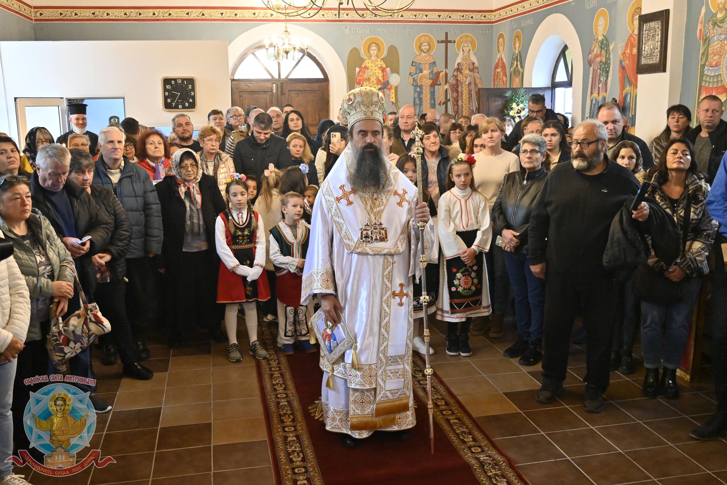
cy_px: 242
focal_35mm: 36
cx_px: 364
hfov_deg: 53.1
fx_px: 727
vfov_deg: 36.9
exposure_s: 1/160
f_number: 3.8
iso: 4000
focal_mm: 24
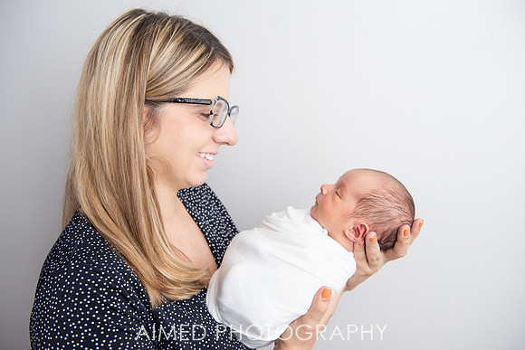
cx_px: 262
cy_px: 175
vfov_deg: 41.1
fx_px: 467
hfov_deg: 58.7
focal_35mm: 32
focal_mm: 32
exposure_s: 1/200
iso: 320
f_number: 3.5
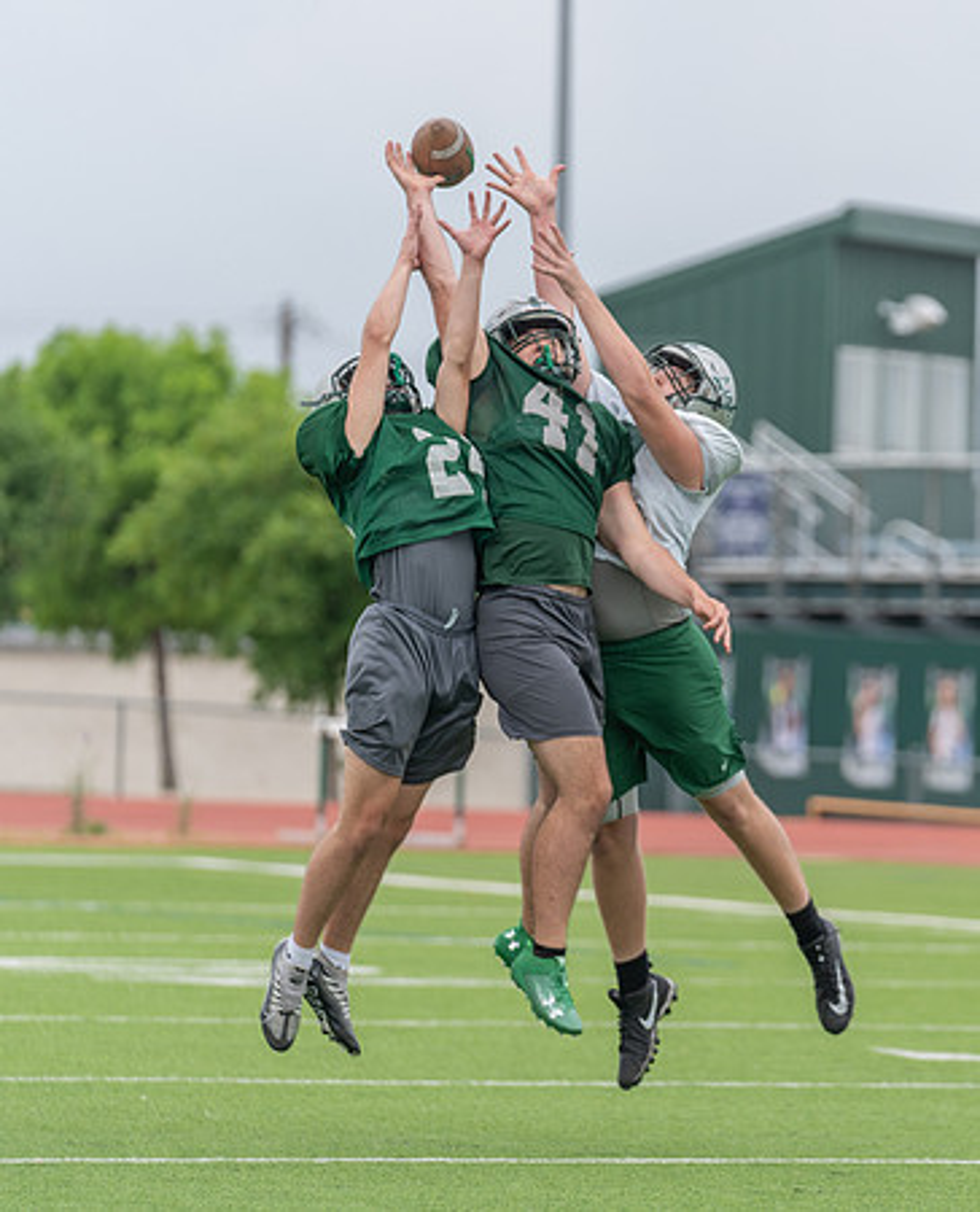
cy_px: 624
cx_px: 725
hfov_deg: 5.3
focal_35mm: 296
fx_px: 10657
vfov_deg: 6.5
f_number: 3.5
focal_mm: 200
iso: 250
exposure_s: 1/1250
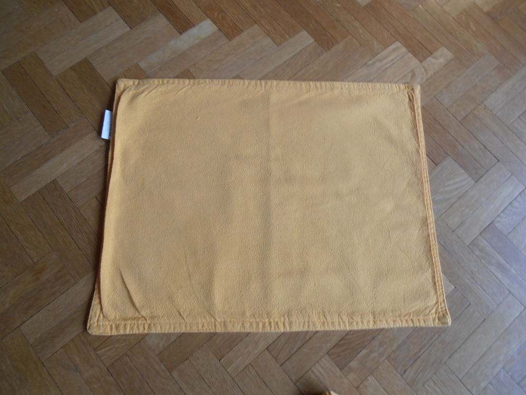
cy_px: 198
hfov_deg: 71.6
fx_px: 365
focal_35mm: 24
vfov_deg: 56.8
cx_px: 263
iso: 80
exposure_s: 1/40
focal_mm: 4.2
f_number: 3
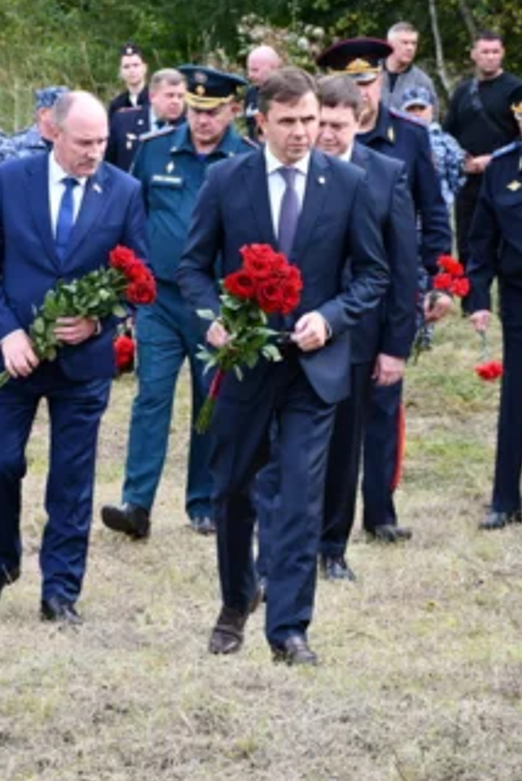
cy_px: 308
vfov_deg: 13.7
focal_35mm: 150
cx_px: 204
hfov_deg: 9.2
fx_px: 3255
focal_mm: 80
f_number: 7.1
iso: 320
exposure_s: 1/200
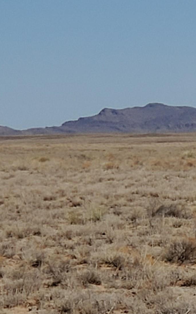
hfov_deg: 15.6
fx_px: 693
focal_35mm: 81
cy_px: 159
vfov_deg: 25.5
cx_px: 220
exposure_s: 1/1962
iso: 50
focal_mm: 6
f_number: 2.4
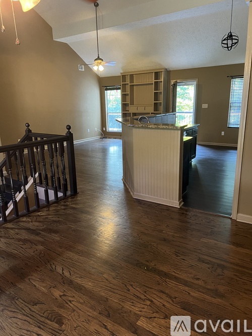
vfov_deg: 67.3
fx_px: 252
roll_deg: +1.4
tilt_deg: -14.6
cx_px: 126
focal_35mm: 26
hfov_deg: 53.0
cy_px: 168
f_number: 1.5
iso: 500
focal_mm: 5.7
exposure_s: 1/40
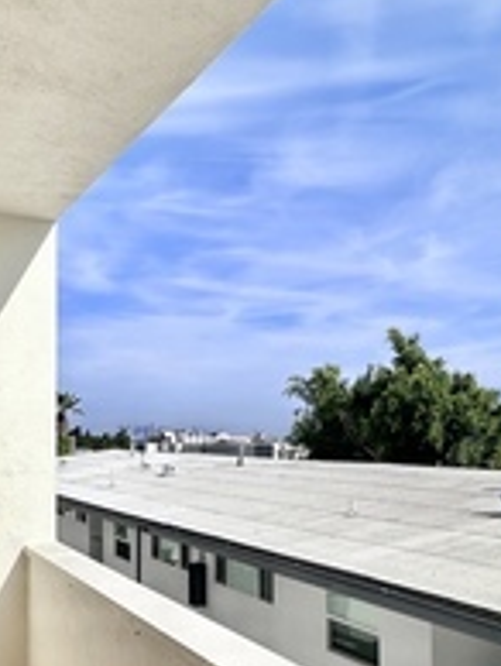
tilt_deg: +0.9
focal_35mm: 36
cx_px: 256
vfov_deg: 50.6
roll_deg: -0.3
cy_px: 429
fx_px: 693
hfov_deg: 39.7
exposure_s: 1/3861
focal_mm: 2.22
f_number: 2.2
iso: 40
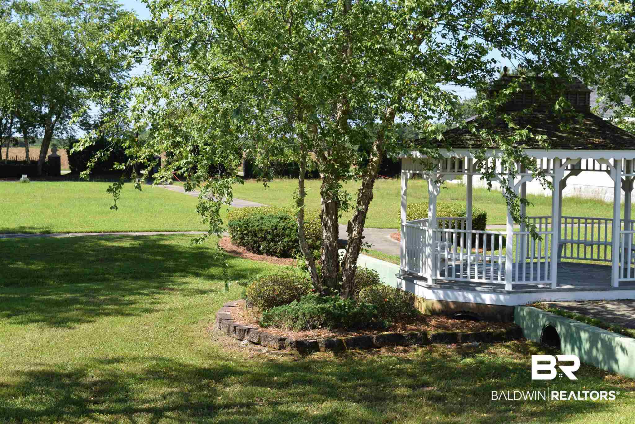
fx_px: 1006
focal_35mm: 57
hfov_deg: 35.0
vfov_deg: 23.8
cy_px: 212
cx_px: 318
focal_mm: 38
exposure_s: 1/320
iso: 200
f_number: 9
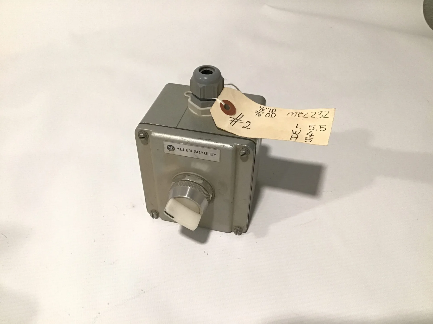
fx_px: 388
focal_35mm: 31
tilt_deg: -45.0
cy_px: 162
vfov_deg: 45.4
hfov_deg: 58.4
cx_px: 216
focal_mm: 3.3
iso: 125
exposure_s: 1/30
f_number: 2.4
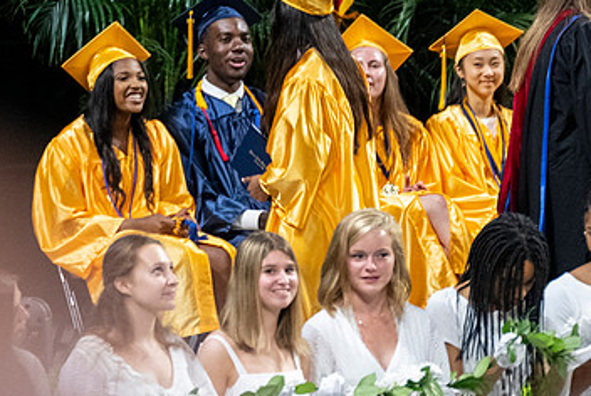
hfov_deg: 3.1
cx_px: 336
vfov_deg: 2.1
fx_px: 10935
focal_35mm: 665
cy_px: 218
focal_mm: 200
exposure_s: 1/200
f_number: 4
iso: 2000
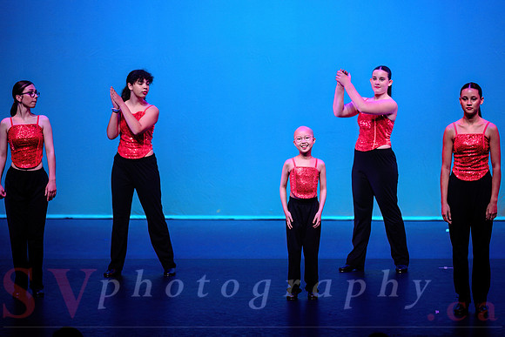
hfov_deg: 13.4
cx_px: 252
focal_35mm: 153
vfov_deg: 8.9
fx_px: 2153
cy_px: 168
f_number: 2.8
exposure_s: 1/500
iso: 1600
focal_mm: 150
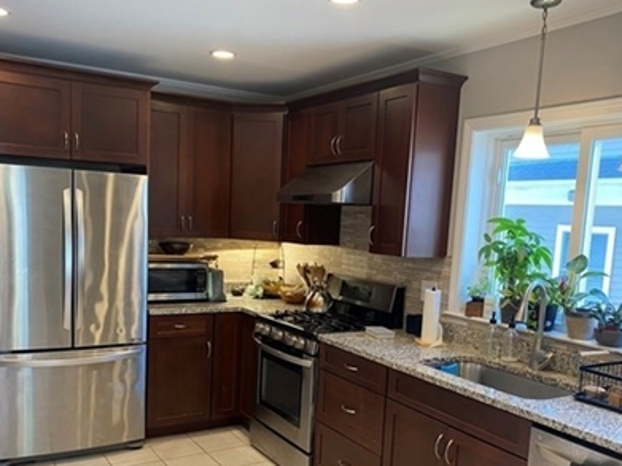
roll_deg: -3.2
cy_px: 297
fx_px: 611
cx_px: 300
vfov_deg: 41.4
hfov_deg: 54.0
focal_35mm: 34
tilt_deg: -9.0
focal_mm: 4.25
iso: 80
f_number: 1.8
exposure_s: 1/60
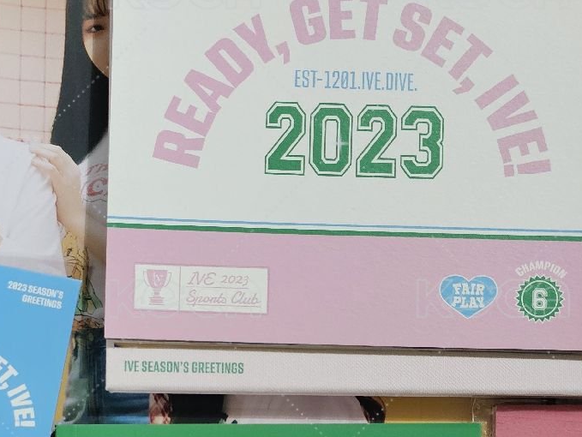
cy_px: 452
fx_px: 1093
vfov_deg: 21.7
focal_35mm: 65
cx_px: 237
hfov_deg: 29.7
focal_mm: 6.3
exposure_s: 1/60.2
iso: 640
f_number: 1.7
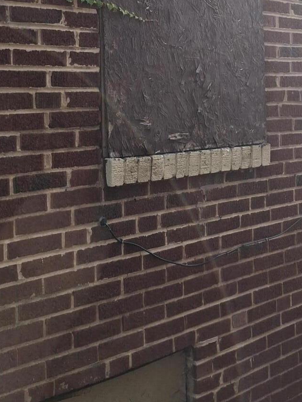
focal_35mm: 59
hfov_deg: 24.5
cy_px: 98
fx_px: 686
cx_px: 240
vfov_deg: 32.1
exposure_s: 1/894
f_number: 1.8
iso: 32
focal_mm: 4.69
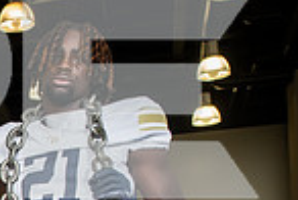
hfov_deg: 14.1
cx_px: -255
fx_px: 1053
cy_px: 340
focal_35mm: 127
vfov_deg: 10.3
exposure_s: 1/250
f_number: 5.6
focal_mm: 32
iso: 500
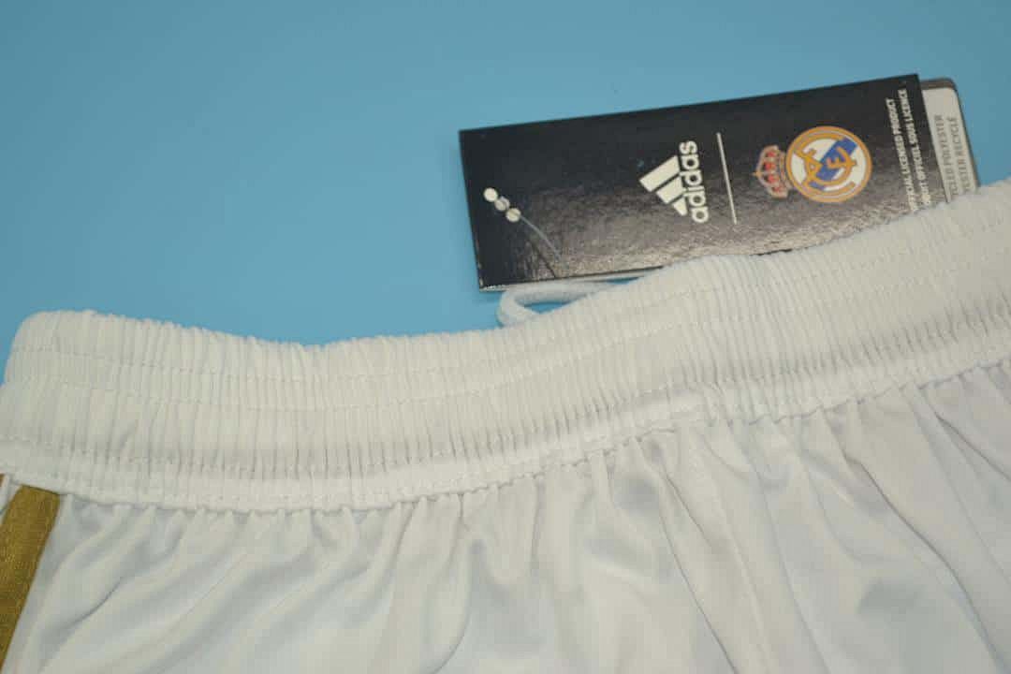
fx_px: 2317
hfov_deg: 24.6
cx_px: 506
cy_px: 337
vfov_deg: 16.6
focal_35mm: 82
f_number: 5.6
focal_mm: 55
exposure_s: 1/100
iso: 200
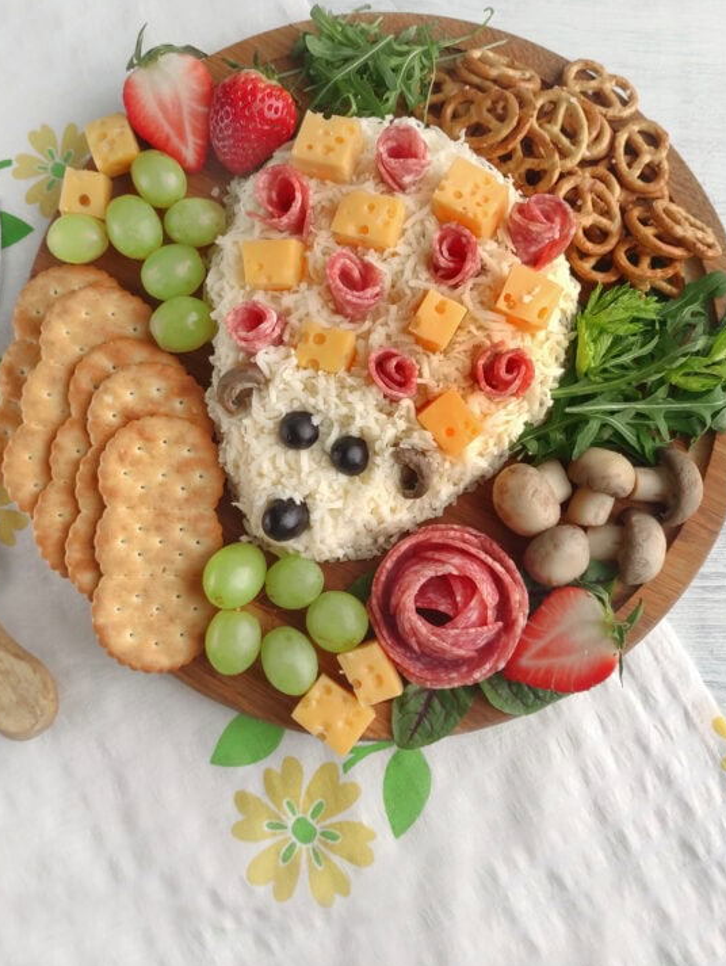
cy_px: 441
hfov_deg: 49.8
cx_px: 368
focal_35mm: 28
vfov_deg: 63.3
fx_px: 782
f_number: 1.9
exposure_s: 1/120
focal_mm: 5.4
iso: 132
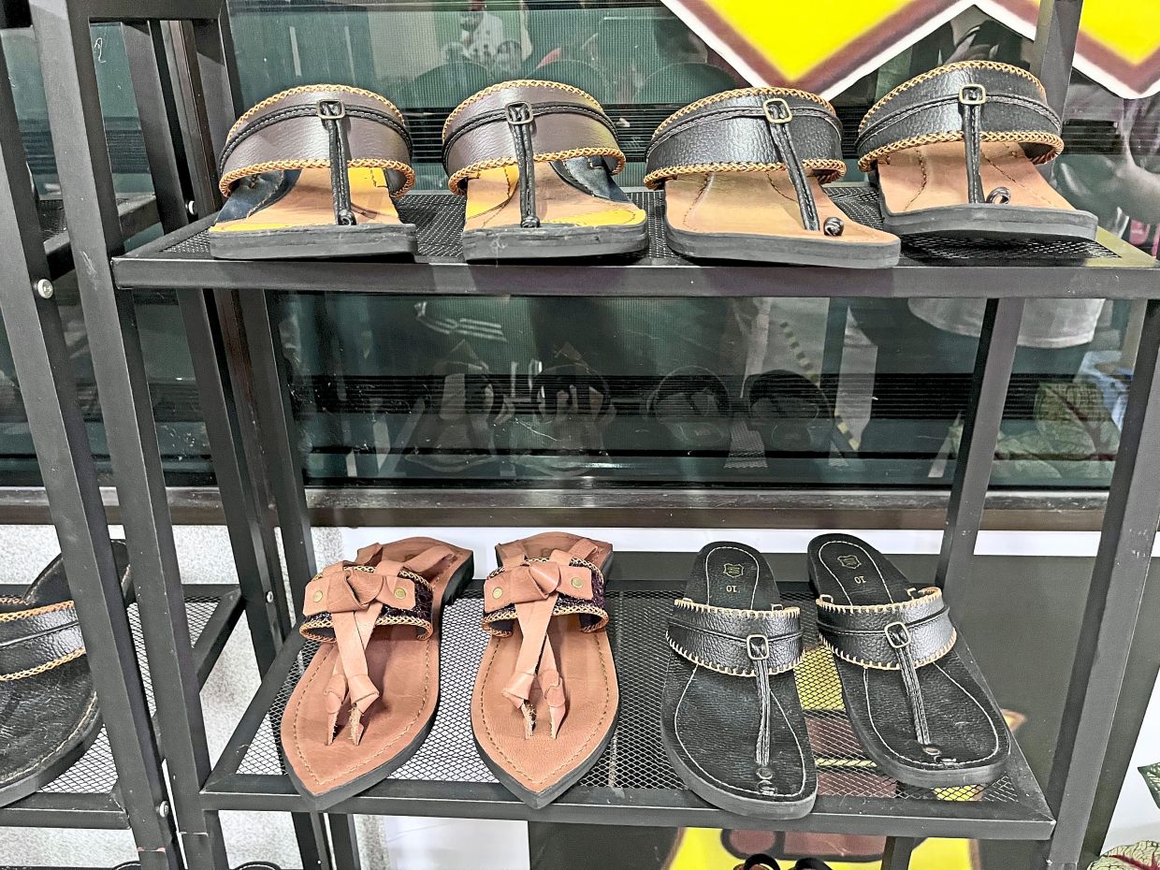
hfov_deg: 67.3
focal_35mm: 26
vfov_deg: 53.1
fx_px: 871
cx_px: 580
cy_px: 435
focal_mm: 5.1
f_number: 1.6
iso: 640
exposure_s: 1/30
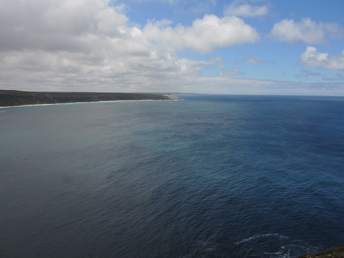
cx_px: 172
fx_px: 278
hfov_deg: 63.4
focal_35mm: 28
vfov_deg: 49.8
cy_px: 129
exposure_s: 1/1250
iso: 80
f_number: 3.5
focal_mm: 6
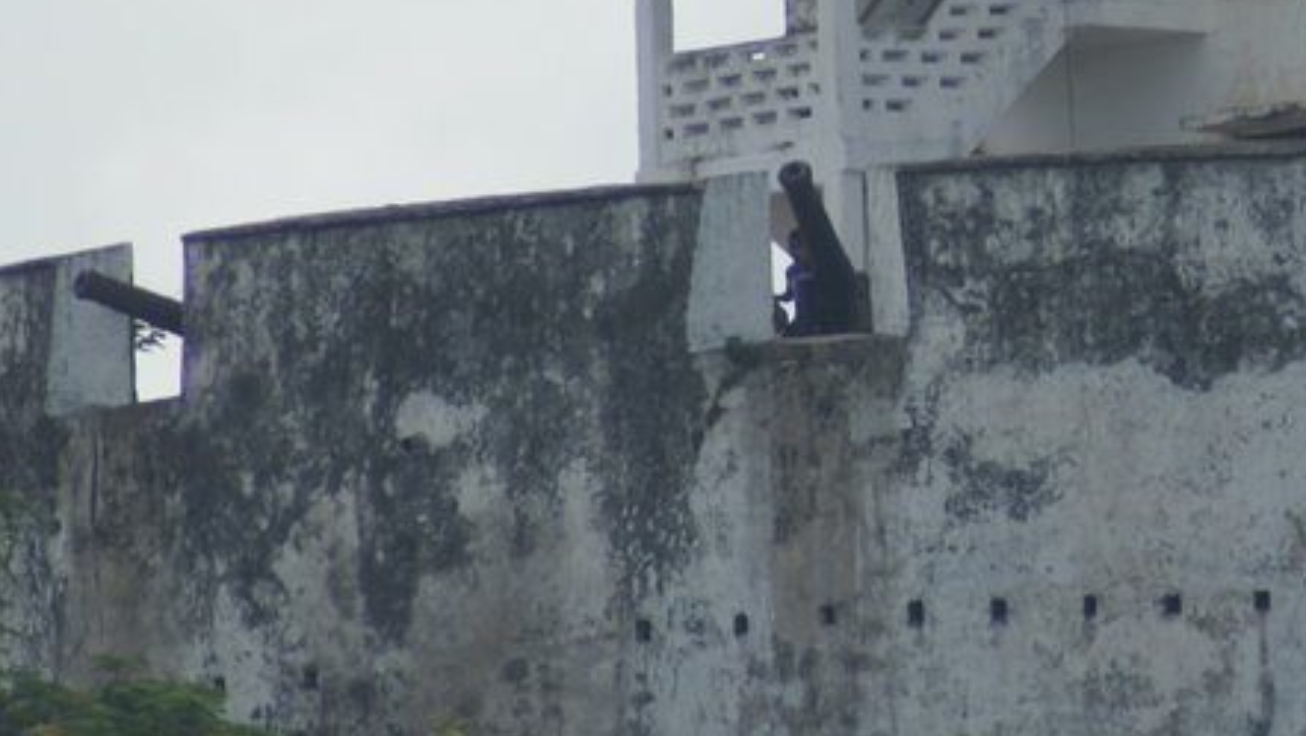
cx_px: 1297
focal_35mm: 1280
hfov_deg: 1.7
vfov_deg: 1.0
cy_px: 270
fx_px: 44342
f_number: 5.6
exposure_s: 1/500
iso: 100
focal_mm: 300
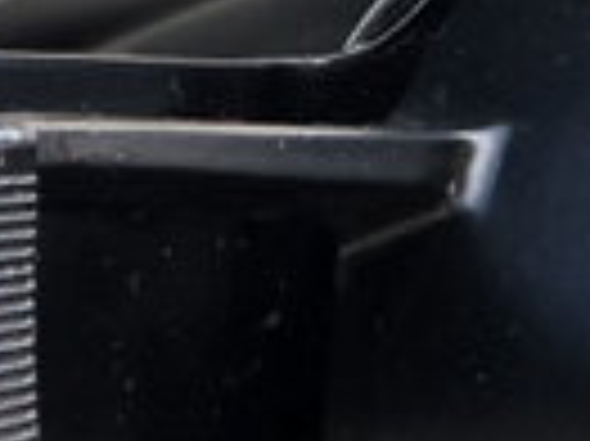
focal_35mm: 334
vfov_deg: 4.4
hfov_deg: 5.9
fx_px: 5688
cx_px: -63
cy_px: -450
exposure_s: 1/30
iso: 25
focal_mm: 6.6
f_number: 2.8
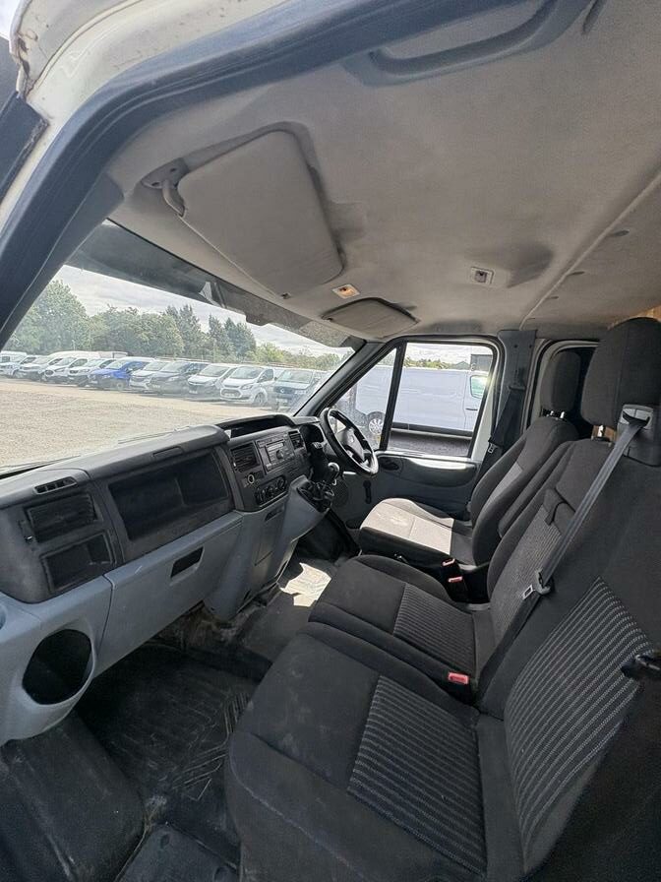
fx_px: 356
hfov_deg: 85.7
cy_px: 441
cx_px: 330
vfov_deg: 102.1
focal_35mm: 14
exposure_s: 1/600
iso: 50
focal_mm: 2.22
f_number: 2.2
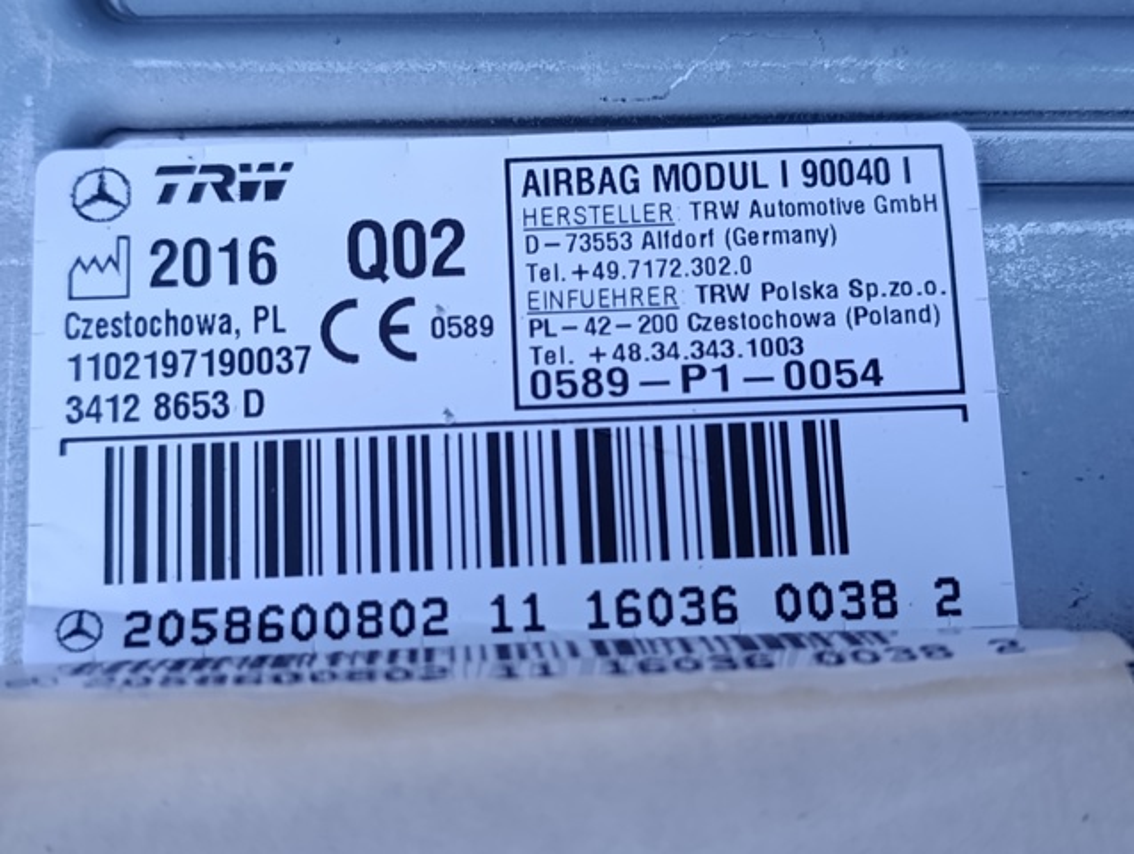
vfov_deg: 31.6
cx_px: 567
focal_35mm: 46
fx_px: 1509
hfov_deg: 41.2
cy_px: 427
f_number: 1.7
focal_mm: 6.11
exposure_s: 1/33.3
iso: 1000
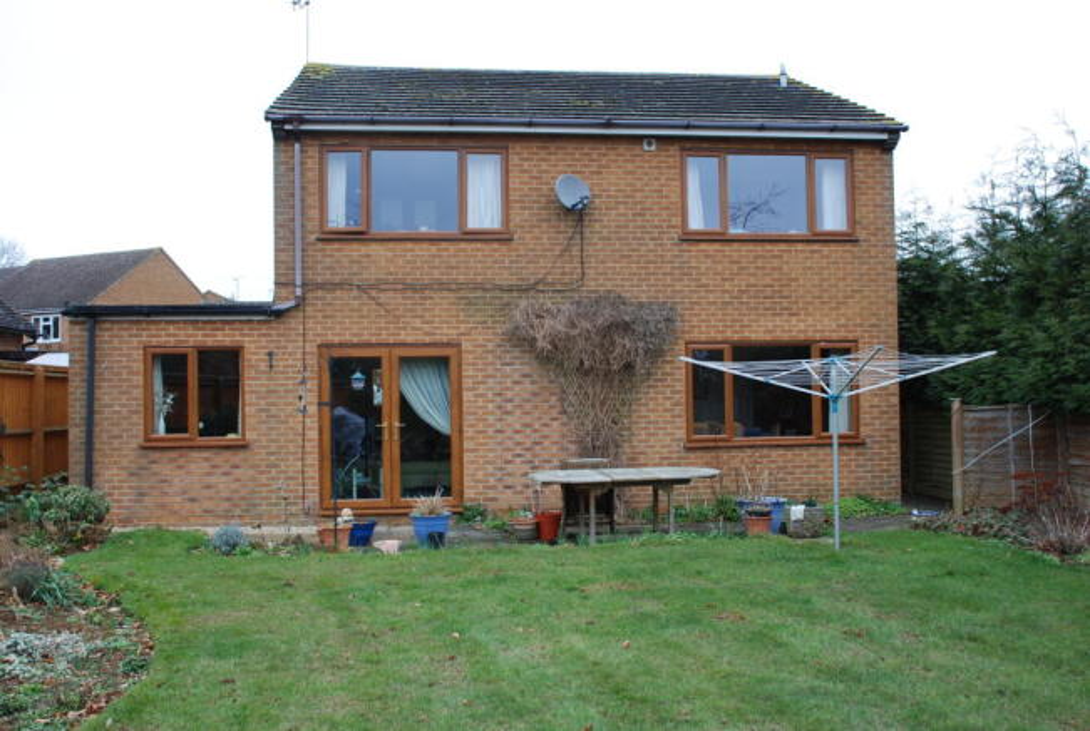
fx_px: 1001
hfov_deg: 57.1
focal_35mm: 33
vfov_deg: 40.1
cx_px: 545
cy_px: 366
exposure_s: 1/100
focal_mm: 22
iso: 200
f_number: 5
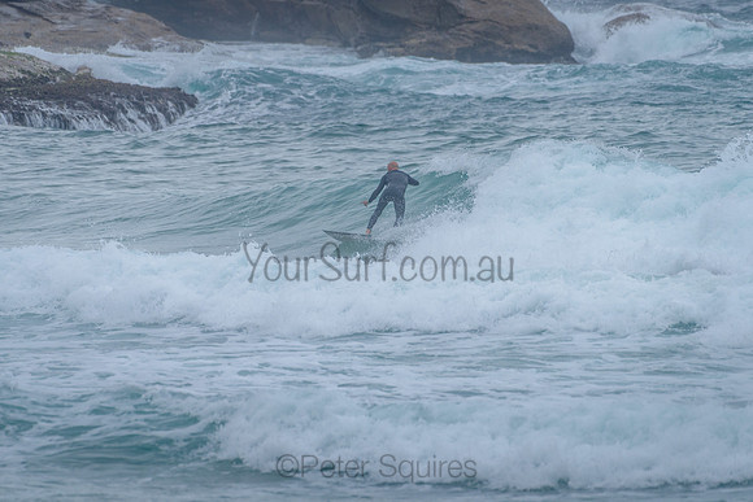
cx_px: 378
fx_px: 12820
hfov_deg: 3.4
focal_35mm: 613
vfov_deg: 2.2
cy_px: 195
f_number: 5.6
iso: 400
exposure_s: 1/1250
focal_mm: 500
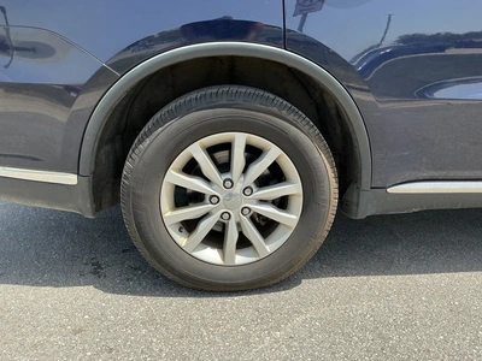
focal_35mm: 28
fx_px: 390
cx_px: 241
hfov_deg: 63.4
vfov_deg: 49.7
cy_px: 180
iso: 25
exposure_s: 1/599
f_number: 1.8
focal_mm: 3
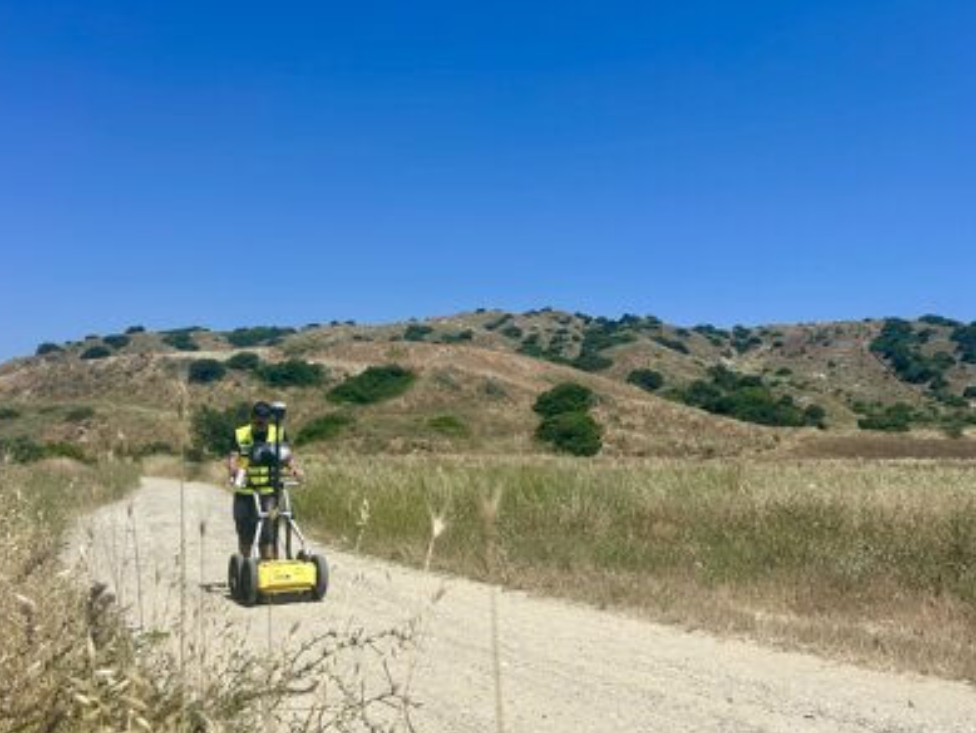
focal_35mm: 32
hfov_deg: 56.7
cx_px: 533
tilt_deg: +3.1
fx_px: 903
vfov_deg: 44.1
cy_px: 405
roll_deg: -0.6
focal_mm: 5.7
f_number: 1.5
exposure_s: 1/6993
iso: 50
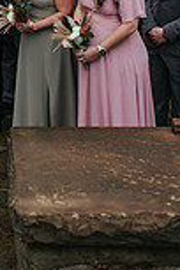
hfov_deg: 12.7
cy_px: -99
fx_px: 772
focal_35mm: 103
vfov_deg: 18.2
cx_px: -71
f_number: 3.2
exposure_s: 1/400
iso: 800
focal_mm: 35
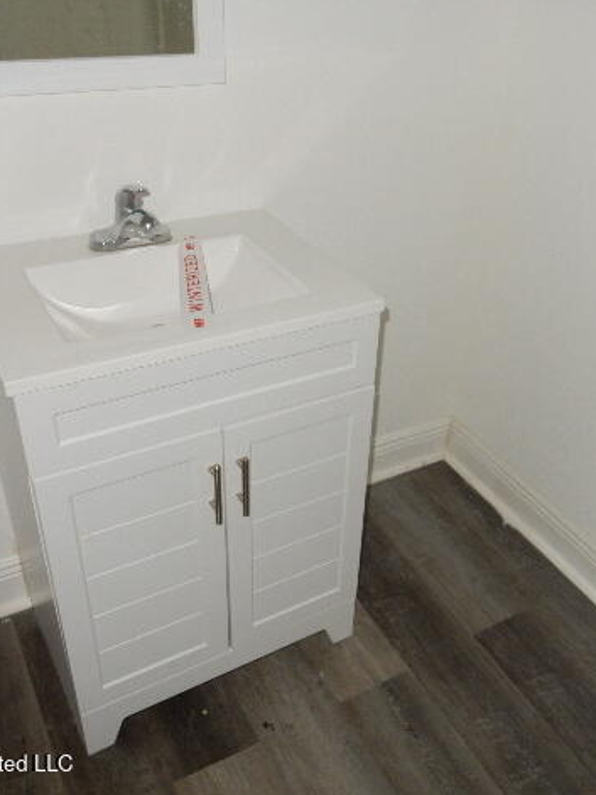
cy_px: 395
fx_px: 781
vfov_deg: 54.0
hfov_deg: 41.5
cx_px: 373
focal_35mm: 34
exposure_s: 1/30
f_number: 3.7
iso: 200
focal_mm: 4.5
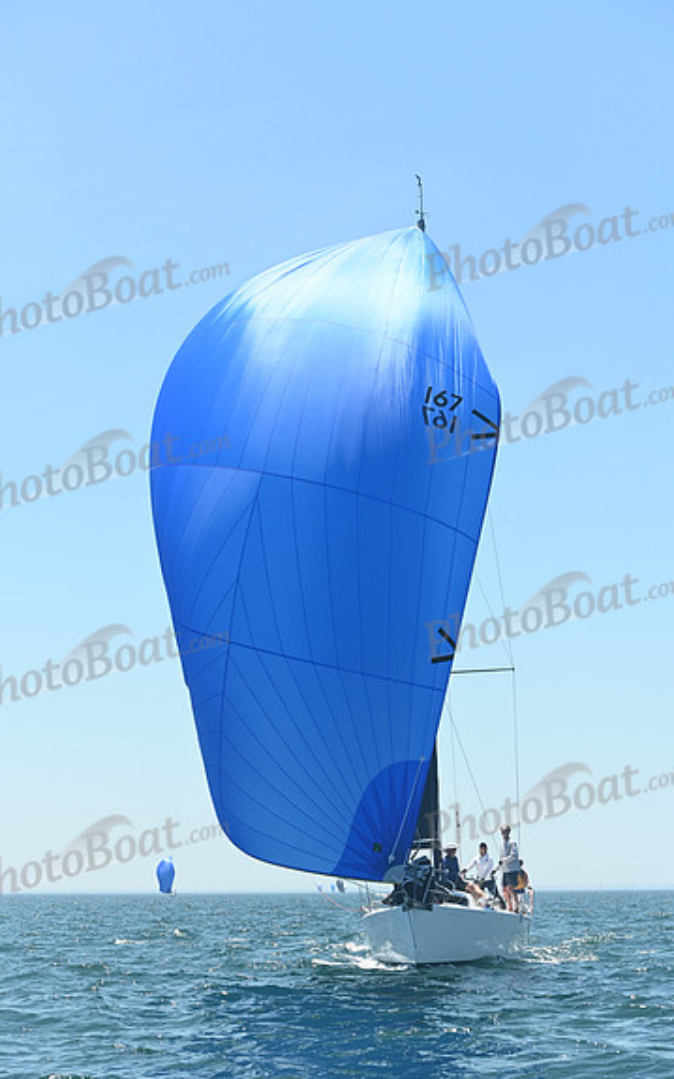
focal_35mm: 72
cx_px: 328
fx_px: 2118
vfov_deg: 28.6
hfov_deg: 18.1
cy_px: 540
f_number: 6.3
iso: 320
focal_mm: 70
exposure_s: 1/1000
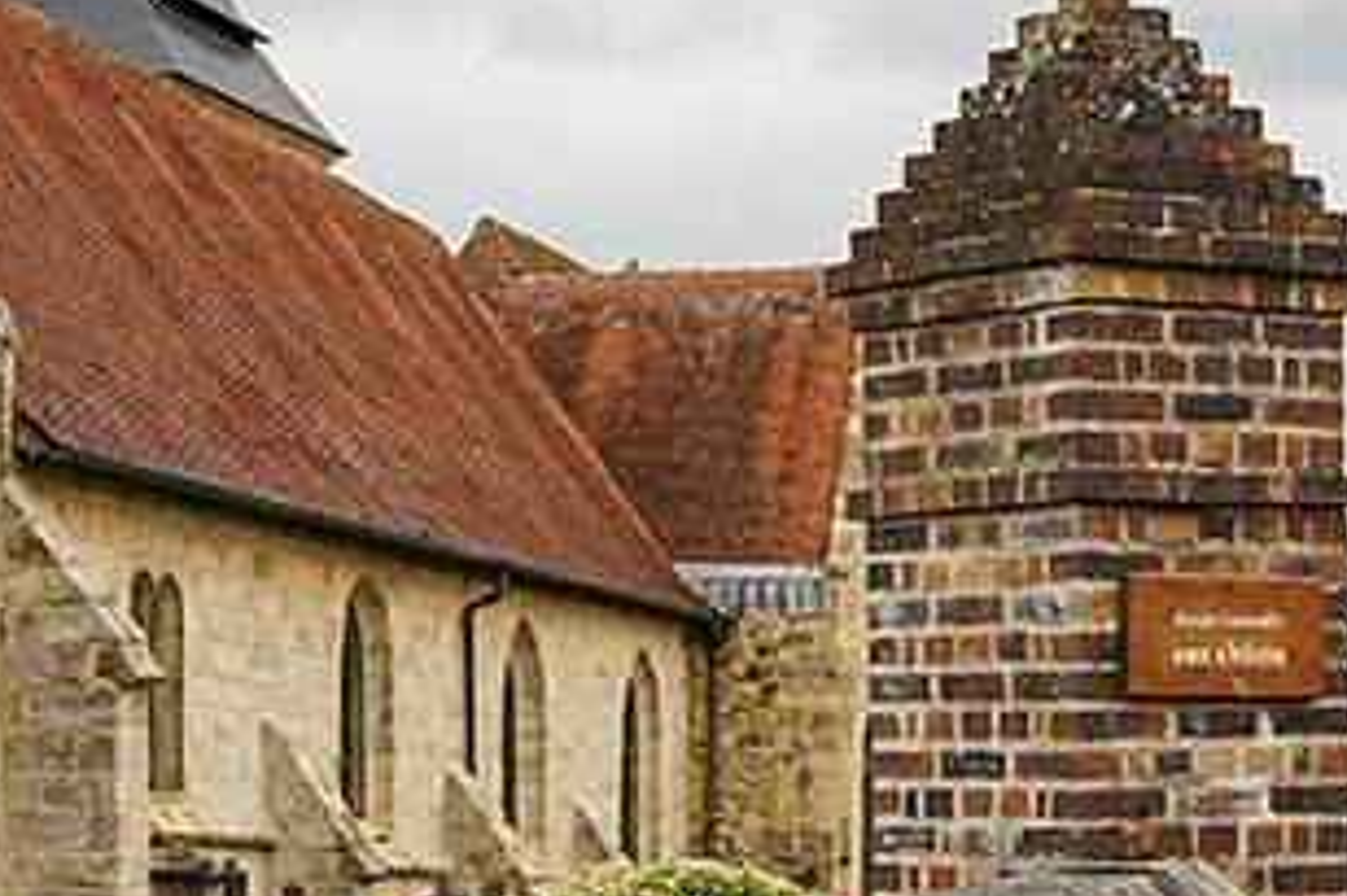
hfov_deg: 22.1
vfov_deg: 14.9
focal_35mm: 91
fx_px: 3403
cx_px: 271
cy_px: 667
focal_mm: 28
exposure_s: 1/320
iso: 100
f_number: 5
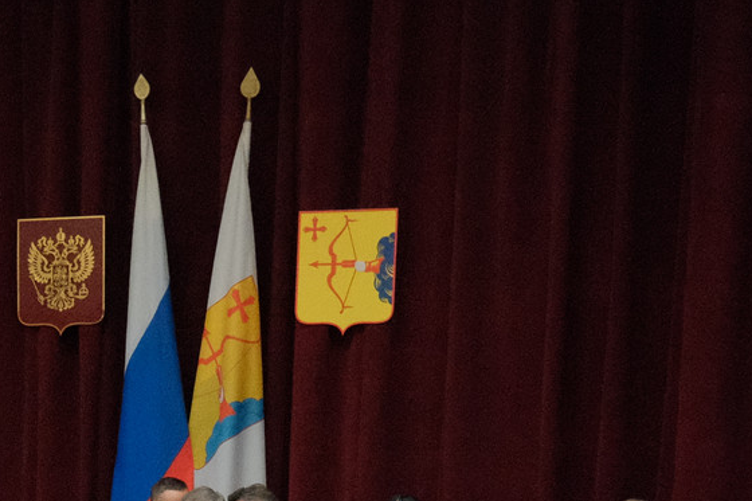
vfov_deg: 10.6
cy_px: 739
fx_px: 2610
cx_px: -219
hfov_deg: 15.6
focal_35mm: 125
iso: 6400
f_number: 4
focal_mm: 23.5
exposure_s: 1/125
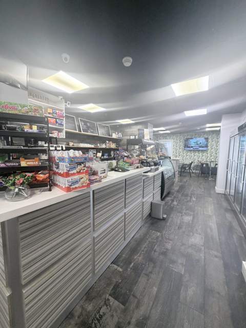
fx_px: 133
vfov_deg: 102.1
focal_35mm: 14
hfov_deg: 85.7
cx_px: 123
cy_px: 164
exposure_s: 1/120
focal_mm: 2.22
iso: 320
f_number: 2.2
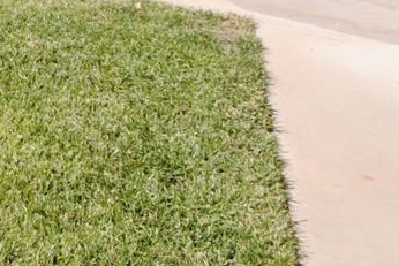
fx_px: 721
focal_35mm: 65
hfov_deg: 23.9
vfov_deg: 16.2
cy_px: -265
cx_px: -212
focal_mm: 10
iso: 100
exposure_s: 1/250
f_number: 8
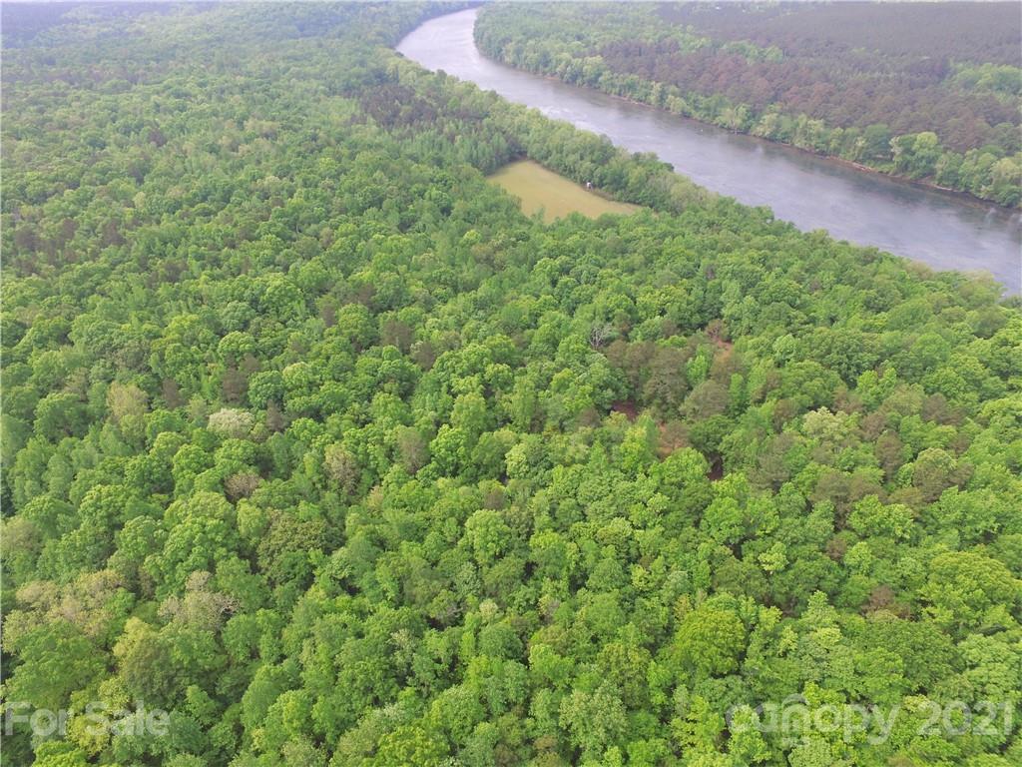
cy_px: 384
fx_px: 590
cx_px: 511
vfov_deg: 66.0
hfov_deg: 81.7
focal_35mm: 20
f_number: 2.8
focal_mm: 3.61
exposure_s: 1/368
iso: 100
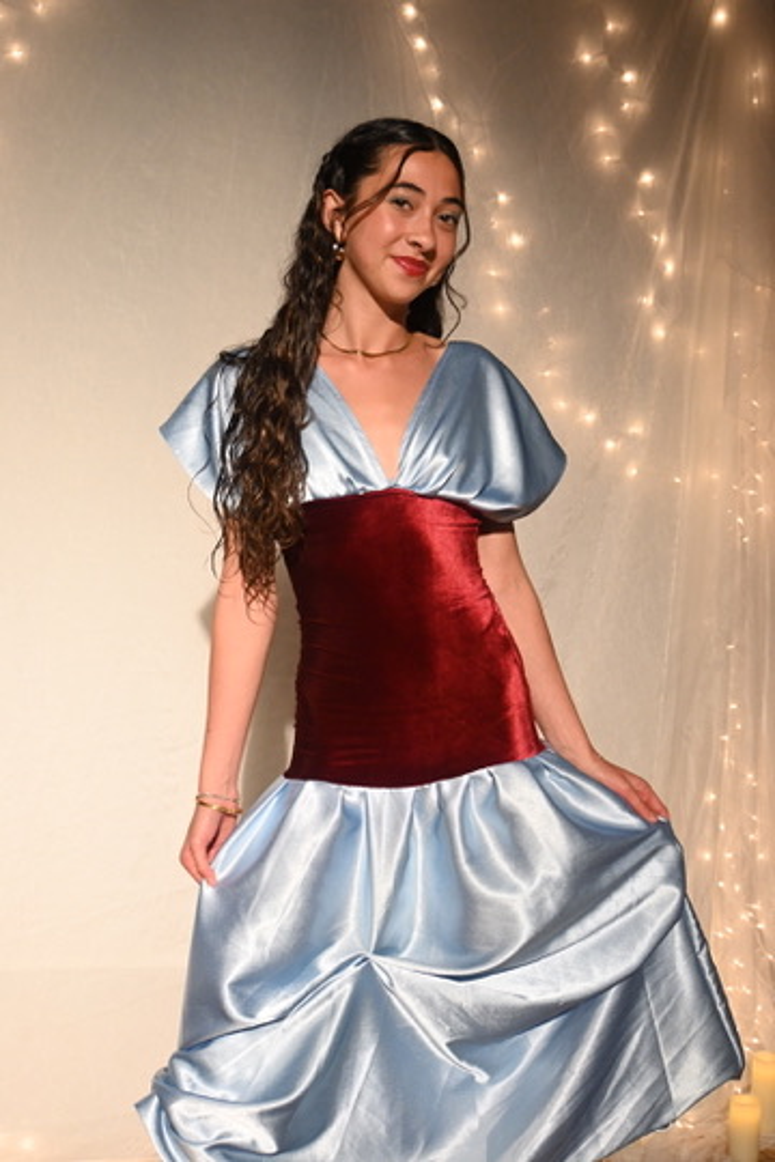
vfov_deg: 43.6
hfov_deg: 29.9
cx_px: 388
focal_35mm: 45
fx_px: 1453
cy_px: 581
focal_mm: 30
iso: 1400
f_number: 4.8
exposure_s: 1/125
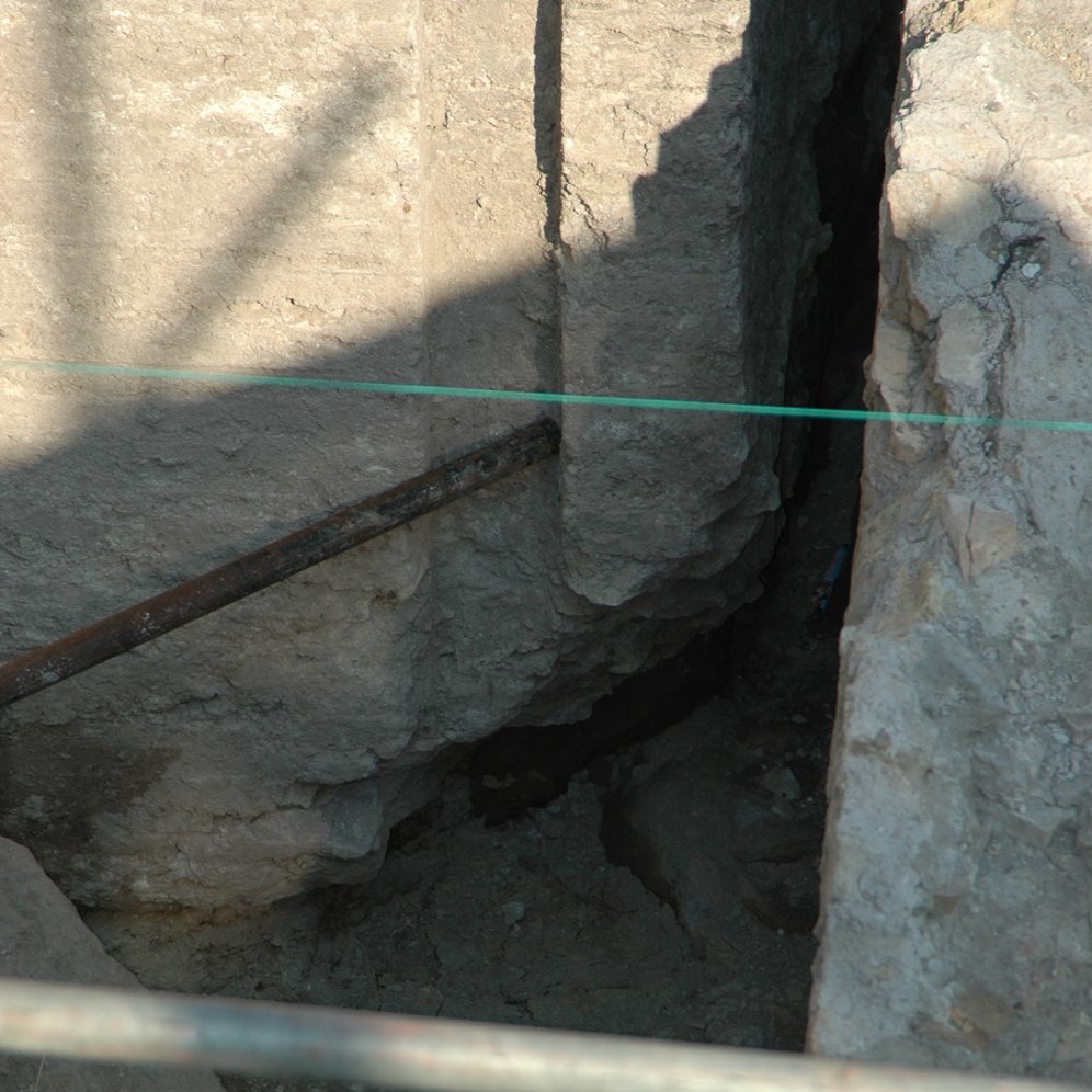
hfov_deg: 7.6
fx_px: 8244
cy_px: 719
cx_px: 547
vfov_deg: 7.6
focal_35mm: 231
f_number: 5.6
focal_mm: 120
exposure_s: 1/500
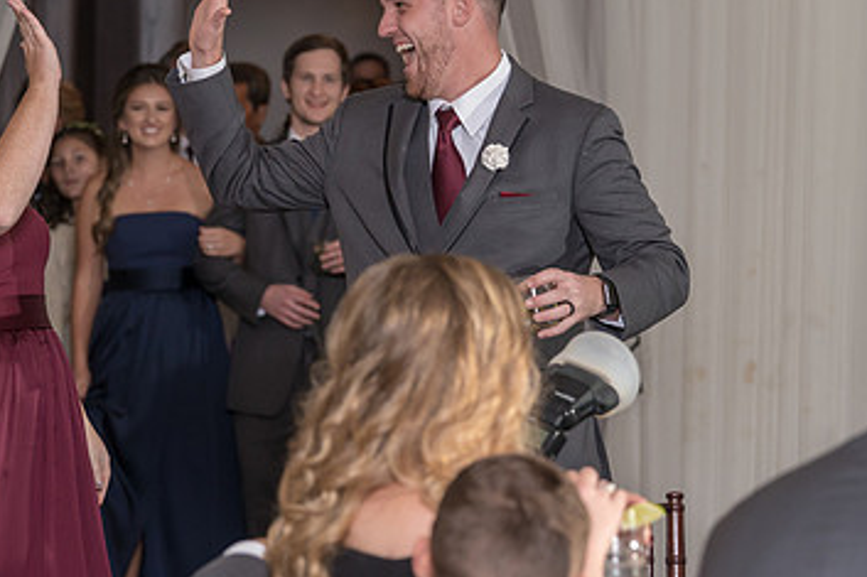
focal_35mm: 191
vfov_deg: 7.2
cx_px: 231
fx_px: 4598
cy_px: 272
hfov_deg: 10.8
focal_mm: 108
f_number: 4.5
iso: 2000
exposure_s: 1/200
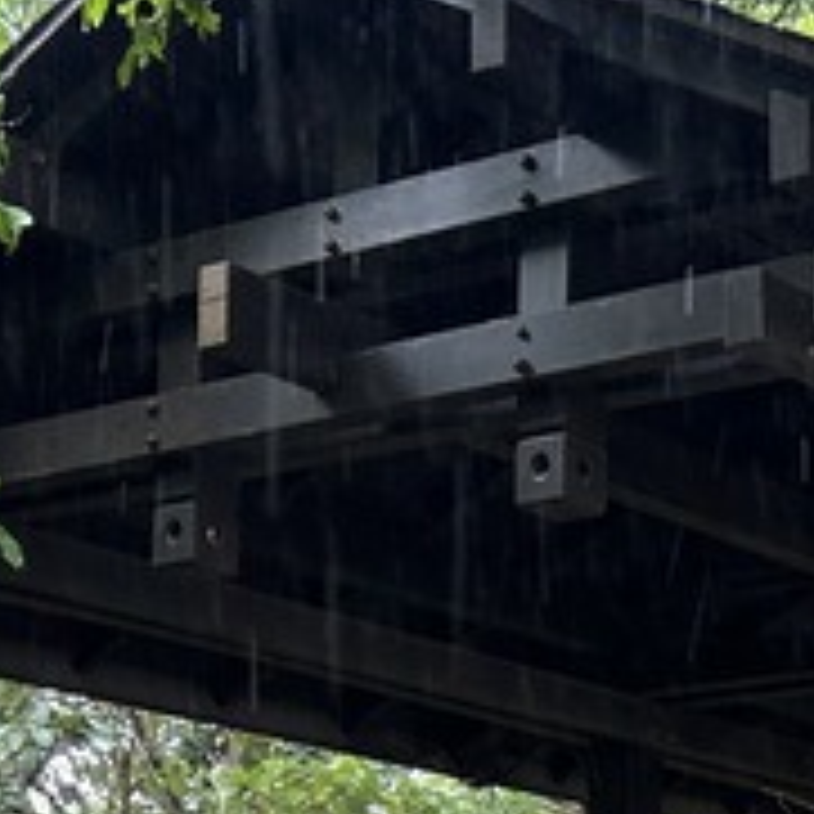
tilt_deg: +3.7
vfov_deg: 16.5
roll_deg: -1.0
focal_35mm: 99
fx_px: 2634
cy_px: 1077
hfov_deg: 16.3
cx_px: 1142
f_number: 1.5
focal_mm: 5.7
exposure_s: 1/86
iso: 125
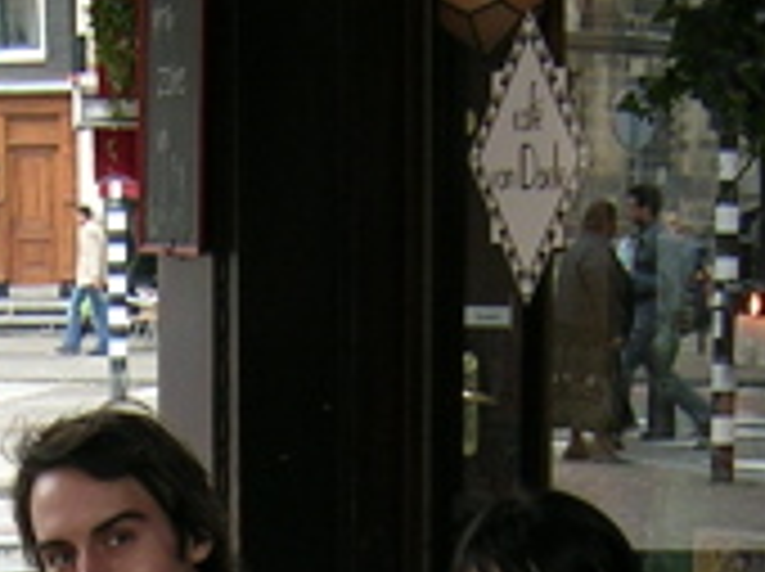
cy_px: 914
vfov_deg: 10.7
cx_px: 153
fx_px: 2913
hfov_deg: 14.9
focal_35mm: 132
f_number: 2.8
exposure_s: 1/53.6
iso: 50
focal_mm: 5.4
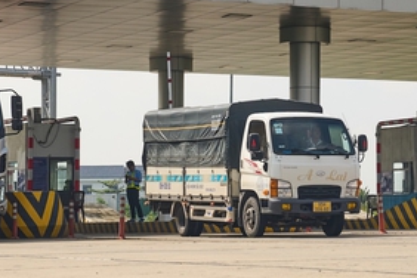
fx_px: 1774
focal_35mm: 153
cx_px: 300
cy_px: 100
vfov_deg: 9.0
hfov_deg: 13.4
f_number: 4
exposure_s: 1/4000
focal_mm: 45
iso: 320
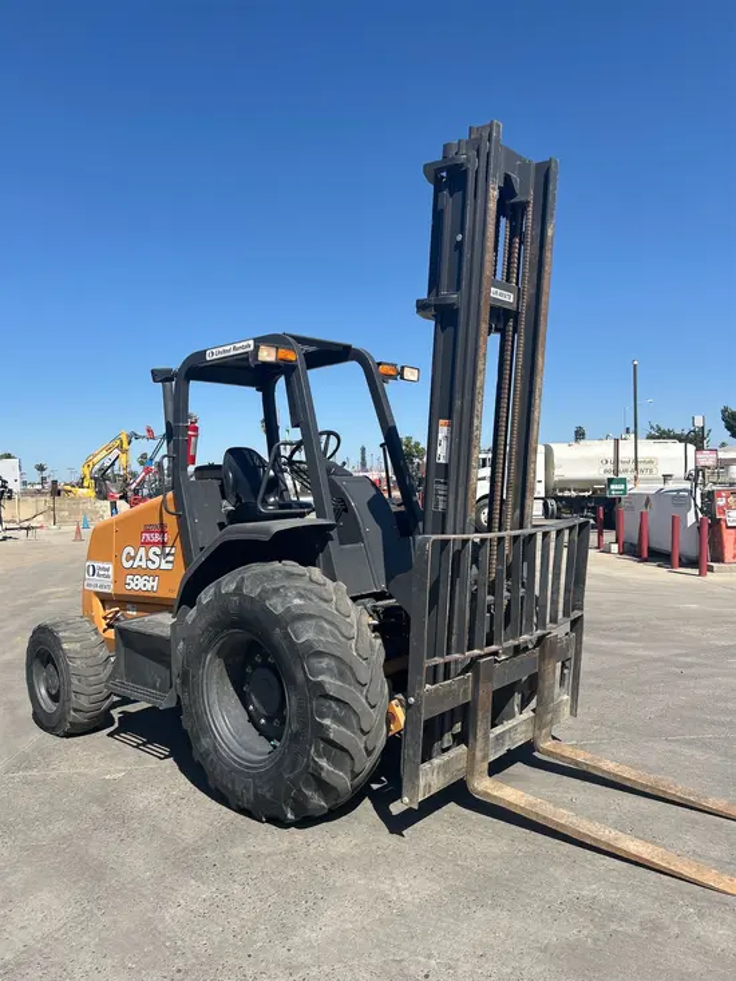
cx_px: 368
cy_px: 490
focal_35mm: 26
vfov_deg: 67.3
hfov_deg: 53.1
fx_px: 737
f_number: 1.5
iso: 50
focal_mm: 5.7
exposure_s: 1/4274
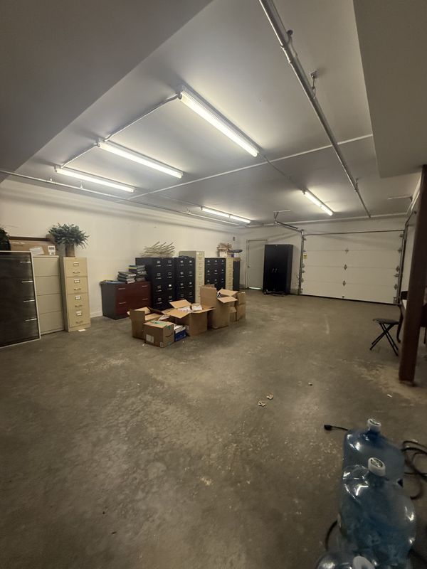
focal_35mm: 14
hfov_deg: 85.7
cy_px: 284
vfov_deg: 102.1
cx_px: 214
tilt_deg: -6.9
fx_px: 230
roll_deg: -1.0
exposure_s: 1/120
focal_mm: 2.22
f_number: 2.2
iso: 400
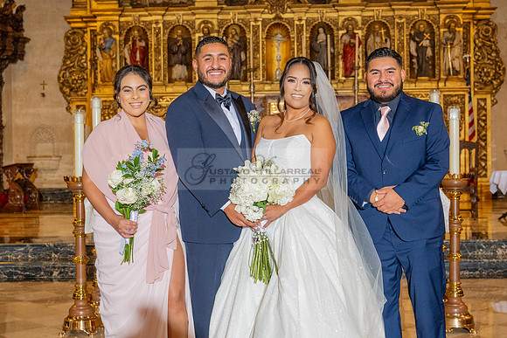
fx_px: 747
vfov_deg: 25.5
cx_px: 254
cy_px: 169
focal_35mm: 53
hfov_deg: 37.5
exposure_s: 1/200
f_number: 6.3
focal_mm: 53
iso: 2000
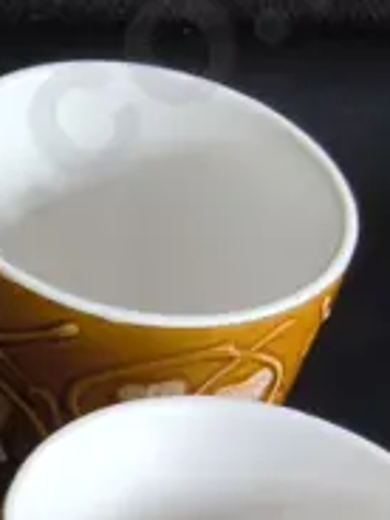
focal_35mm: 150
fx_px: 2253
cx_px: -709
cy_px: 712
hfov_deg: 8.5
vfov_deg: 12.7
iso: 64
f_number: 2
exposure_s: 1/100
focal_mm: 2.87
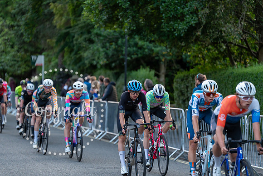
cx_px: 132
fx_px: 1140
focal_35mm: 156
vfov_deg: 8.8
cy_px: 88
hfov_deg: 13.2
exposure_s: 1/1000
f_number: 2.8
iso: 1250
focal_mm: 156
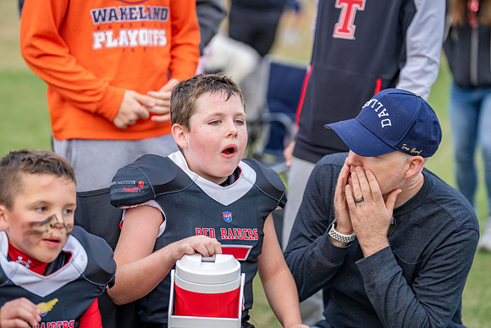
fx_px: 1569
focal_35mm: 115
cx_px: 246
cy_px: 164
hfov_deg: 17.8
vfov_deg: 11.9
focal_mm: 115
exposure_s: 1/500
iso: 500
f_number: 2.8
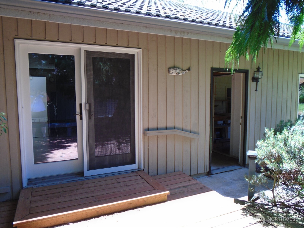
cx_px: 152
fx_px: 228
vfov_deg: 53.1
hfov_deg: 67.3
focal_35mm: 26
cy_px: 114
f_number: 3.2
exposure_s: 1/60
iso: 100
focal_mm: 4.6
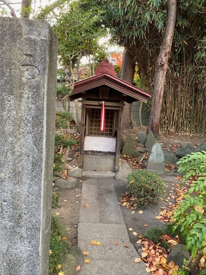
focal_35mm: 27
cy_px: 134
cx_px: 105
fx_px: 214
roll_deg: -2.2
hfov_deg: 51.4
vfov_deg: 65.3
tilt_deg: -6.0
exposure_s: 1/122
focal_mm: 4.25
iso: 80
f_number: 1.8
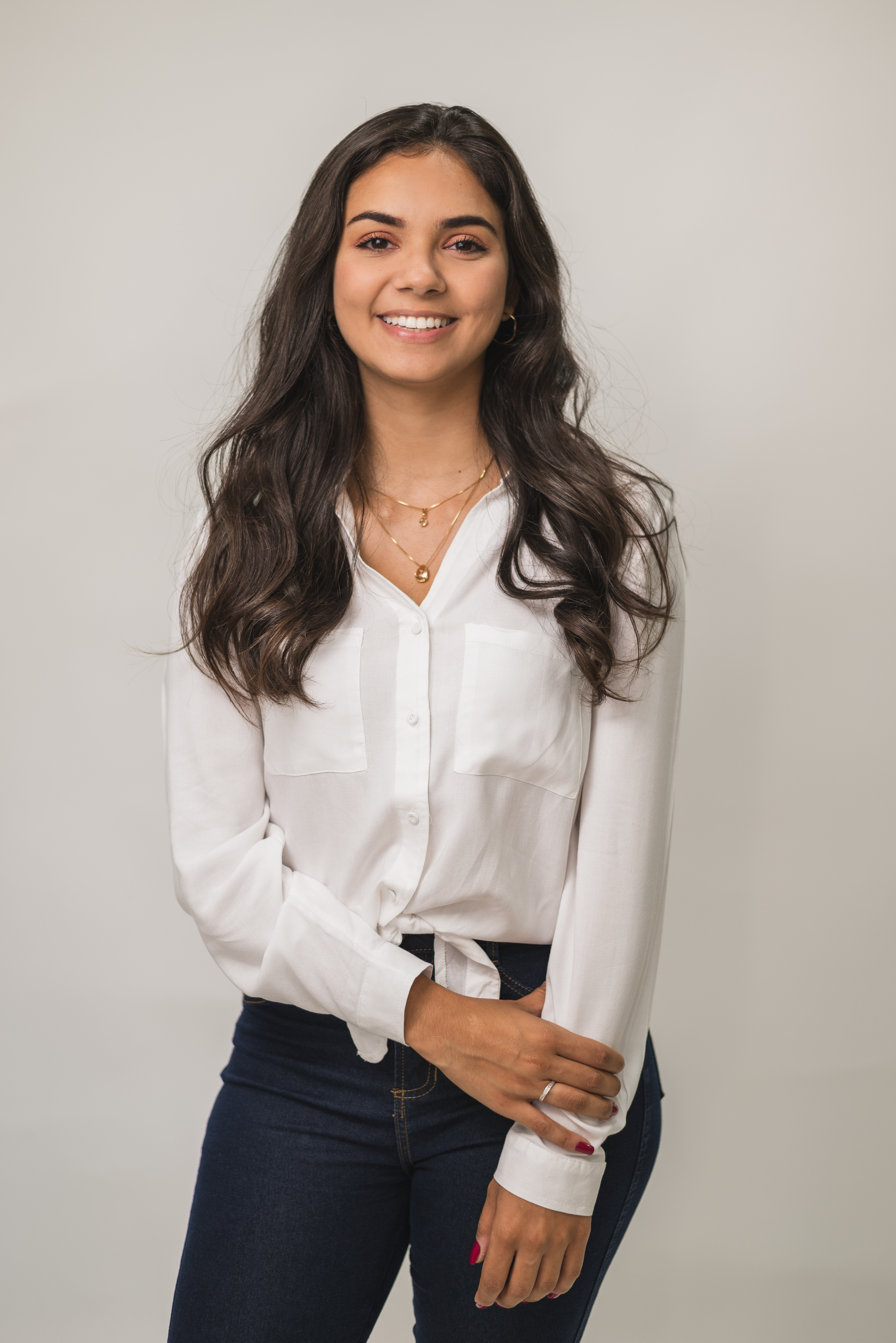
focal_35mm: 50
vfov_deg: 39.6
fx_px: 1865
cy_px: 672
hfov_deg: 27.0
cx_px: 448
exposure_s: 1/125
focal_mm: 50
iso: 200
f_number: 2.2
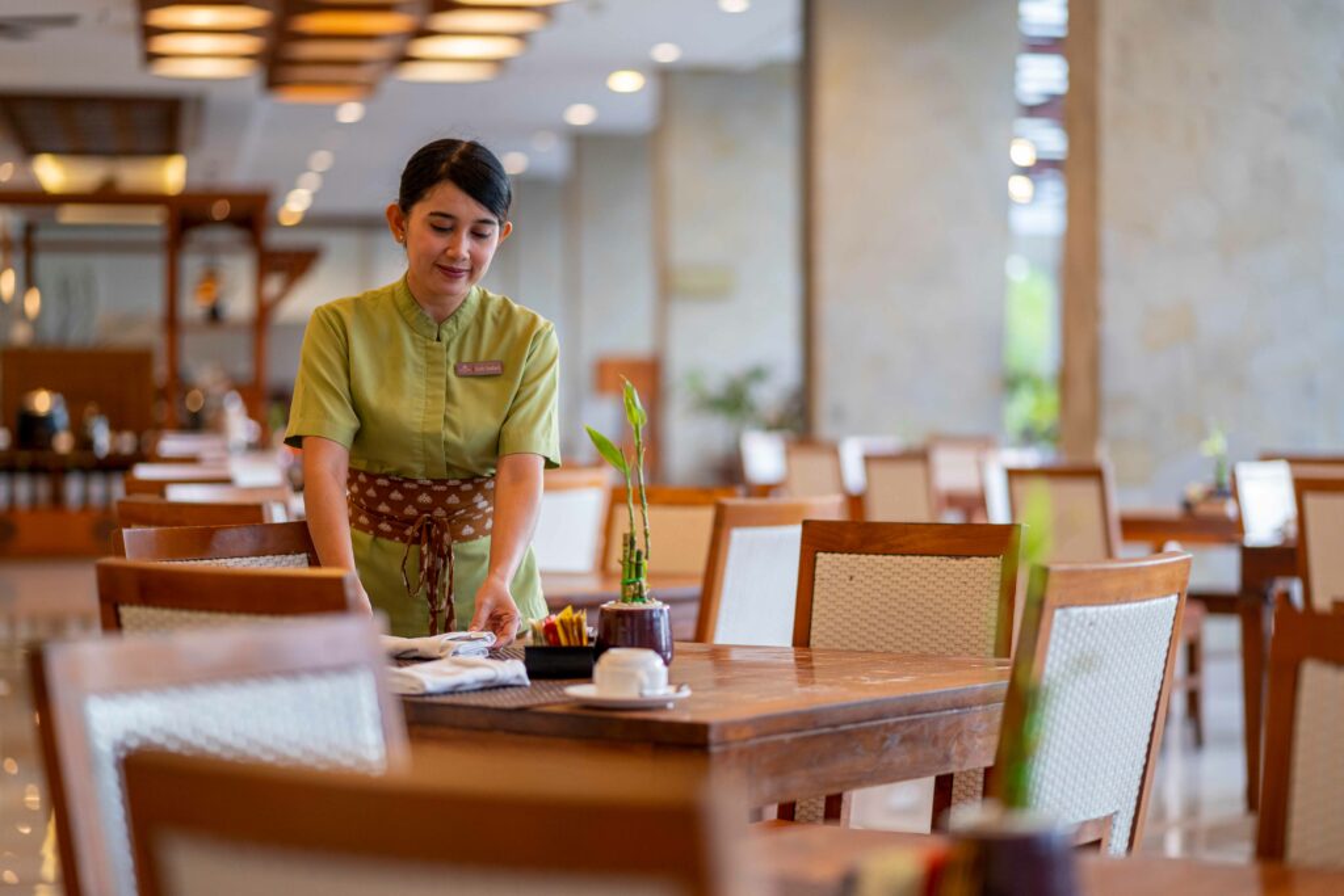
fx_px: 3174
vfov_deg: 16.1
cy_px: 448
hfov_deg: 23.9
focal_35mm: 85
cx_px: 672
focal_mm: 85
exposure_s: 1/100
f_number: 1.8
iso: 640
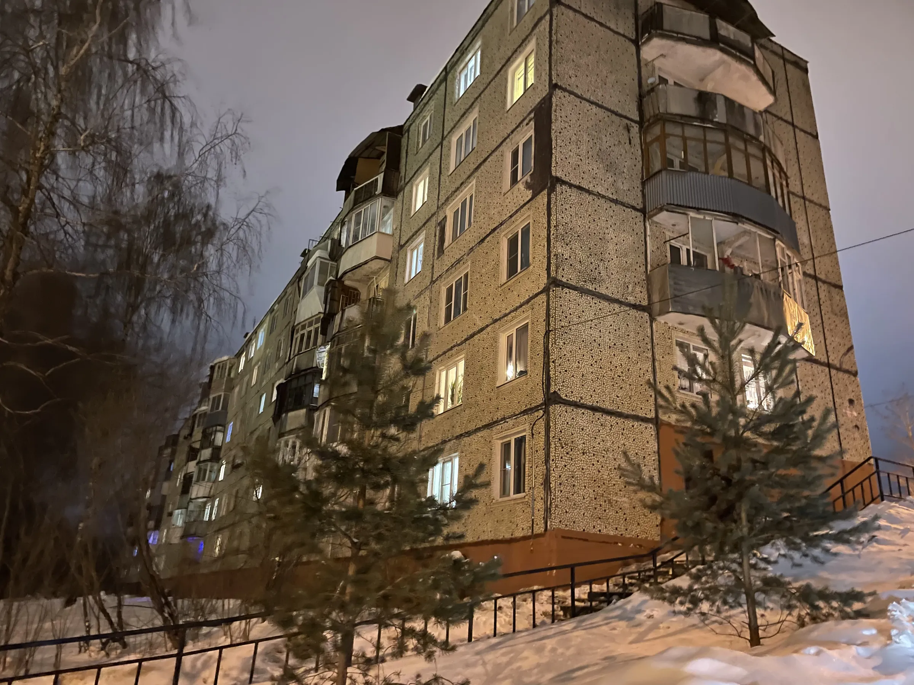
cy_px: 342
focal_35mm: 26
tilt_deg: +23.0
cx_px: 457
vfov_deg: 53.1
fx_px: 687
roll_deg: -1.1
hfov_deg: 67.3
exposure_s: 1/14
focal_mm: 4.2
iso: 1250
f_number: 1.6
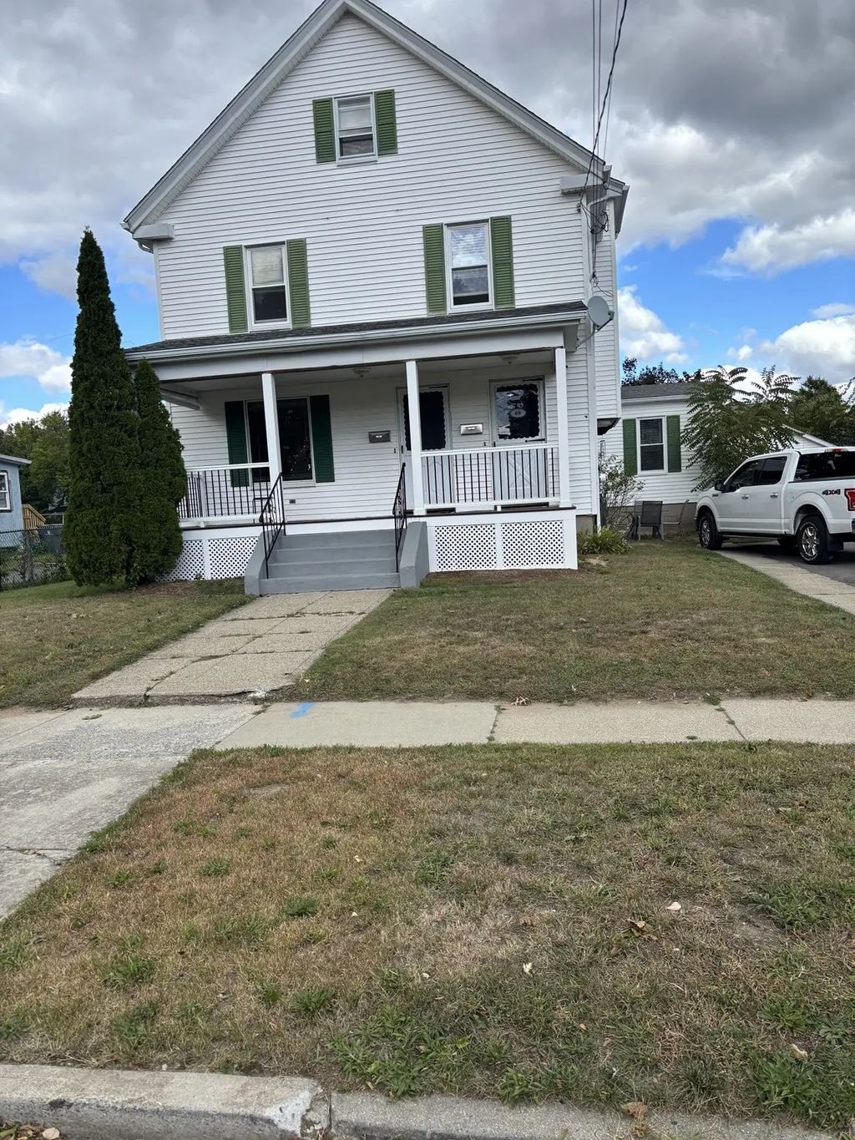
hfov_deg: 53.1
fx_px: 856
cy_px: 570
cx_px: 428
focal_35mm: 26
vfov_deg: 67.3
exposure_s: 1/1311
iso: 50
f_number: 1.6
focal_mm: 5.96
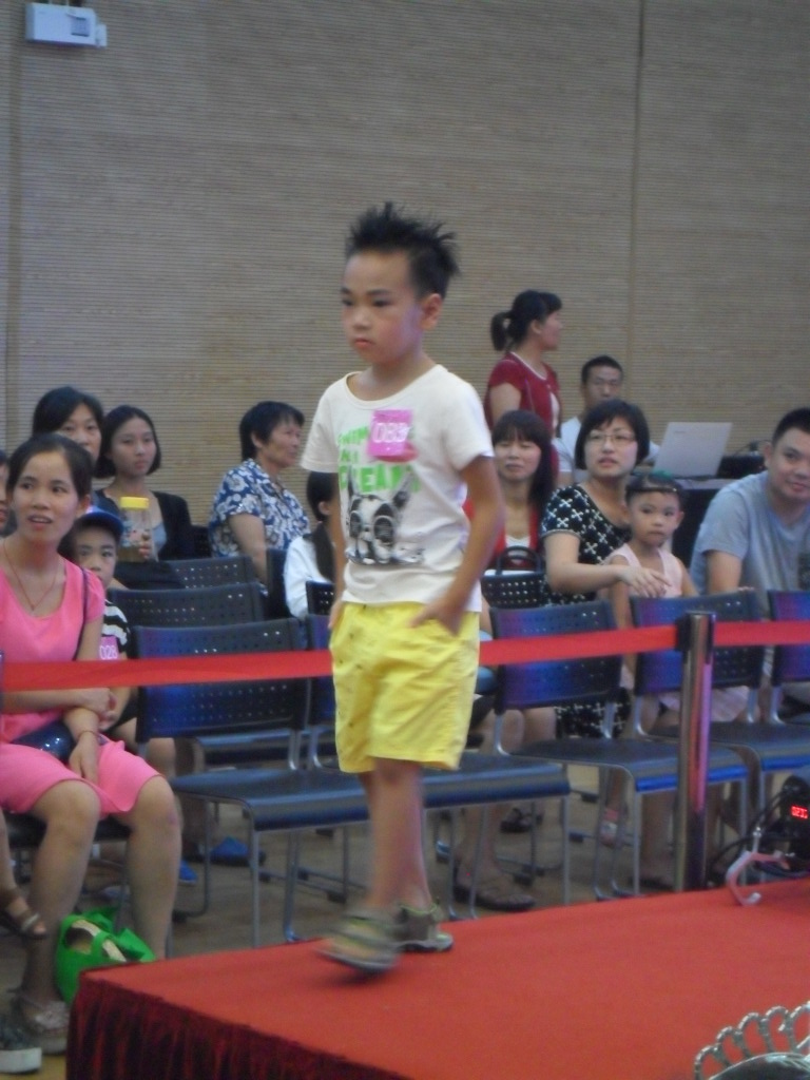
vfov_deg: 18.2
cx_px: 405
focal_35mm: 108
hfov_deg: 13.7
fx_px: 3370
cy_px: 540
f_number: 5
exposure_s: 1/20
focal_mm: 19.6
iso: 640
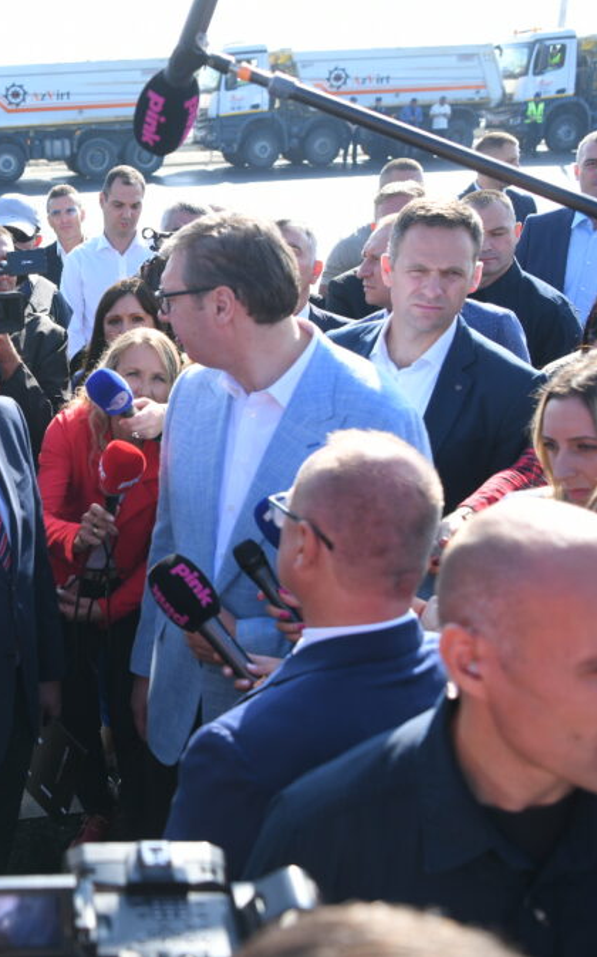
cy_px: 473
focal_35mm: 45
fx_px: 1173
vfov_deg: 44.4
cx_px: -16
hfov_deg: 26.8
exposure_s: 1/500
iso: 200
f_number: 4
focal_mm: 29
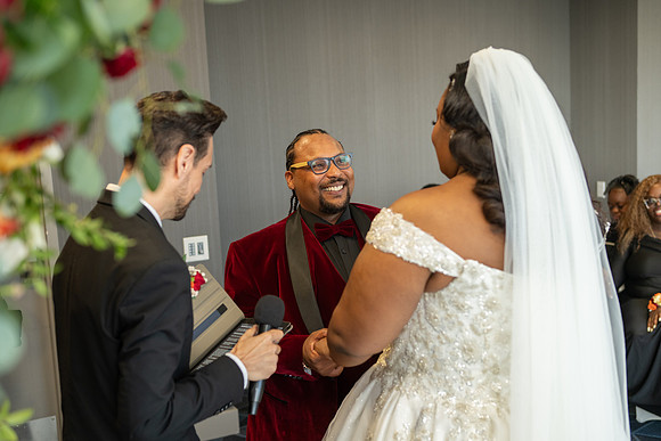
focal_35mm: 41
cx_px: 330
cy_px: 220
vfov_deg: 32.4
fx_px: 759
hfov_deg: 47.0
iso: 640
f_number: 2.8
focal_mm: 40
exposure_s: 1/100
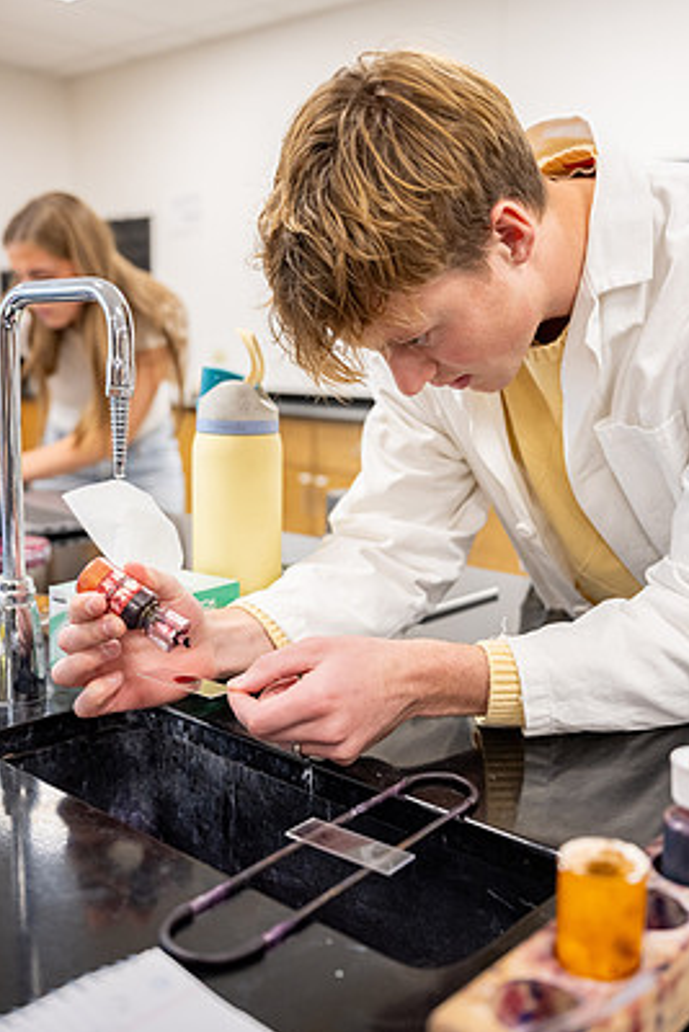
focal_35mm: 36
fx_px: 1033
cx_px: 379
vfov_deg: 53.1
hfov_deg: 36.9
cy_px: 475
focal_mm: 32
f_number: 3.2
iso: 1000
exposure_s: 1/160
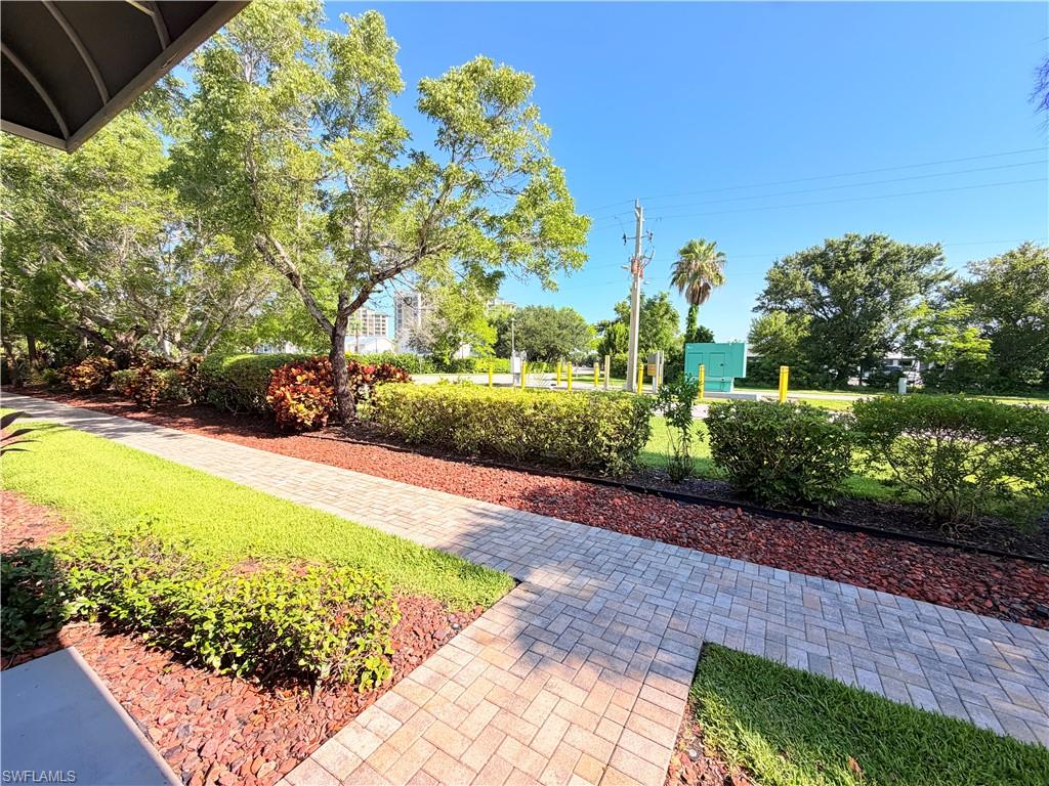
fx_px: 424
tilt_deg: -3.2
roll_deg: -0.4
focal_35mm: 14
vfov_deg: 85.7
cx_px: 524
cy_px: 393
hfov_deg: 102.1
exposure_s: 1/770
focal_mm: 2.22
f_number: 2.2
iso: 32
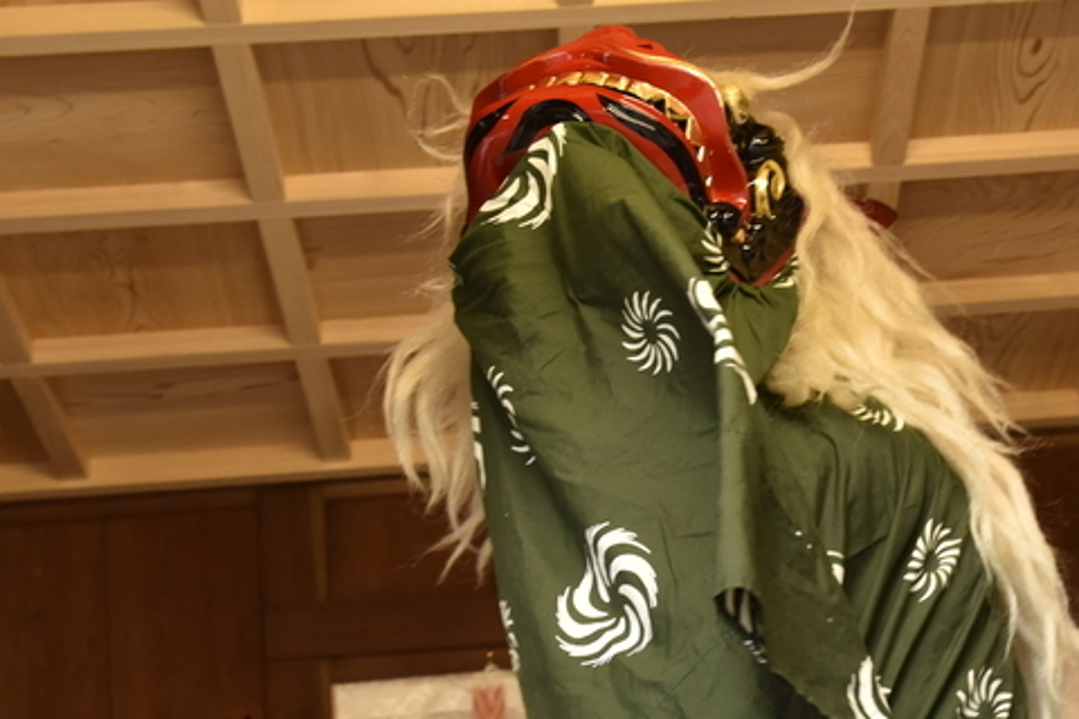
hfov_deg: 22.4
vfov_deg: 15.0
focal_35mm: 90
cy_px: 682
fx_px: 2697
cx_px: 827
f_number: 5
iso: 1000
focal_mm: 36
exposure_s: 1/160
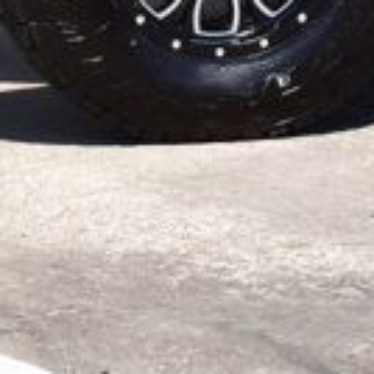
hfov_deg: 4.3
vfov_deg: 4.4
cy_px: -374
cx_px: 1111
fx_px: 4755
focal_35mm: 389
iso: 400
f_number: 11
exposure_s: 1/400
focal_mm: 40
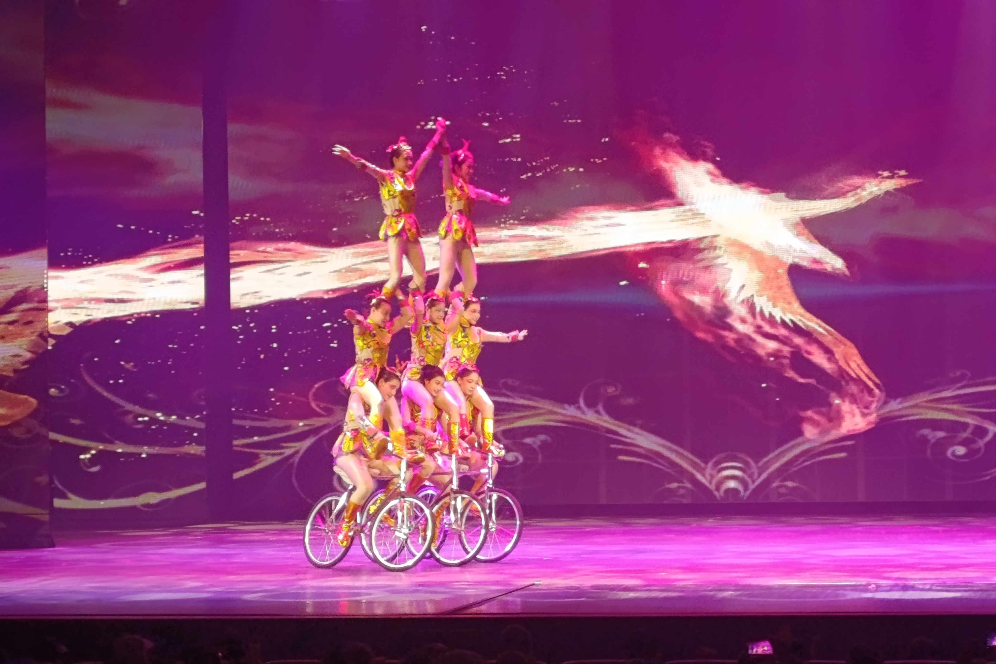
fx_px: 2656
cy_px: 375
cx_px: 499
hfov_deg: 21.2
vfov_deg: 14.2
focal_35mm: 96
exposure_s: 1/100
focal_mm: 6.14
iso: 640
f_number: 1.6
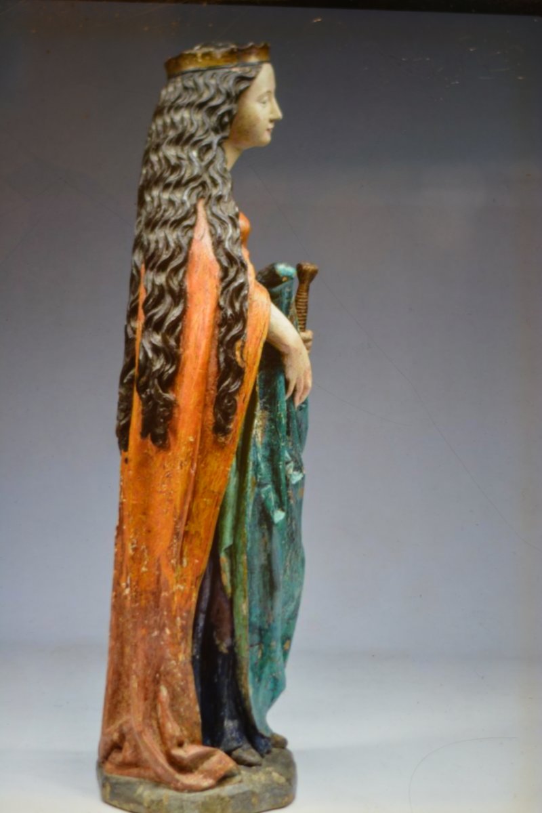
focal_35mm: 75
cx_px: 271
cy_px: 406
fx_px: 1694
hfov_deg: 18.2
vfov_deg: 27.0
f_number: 1.8
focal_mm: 50
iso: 100
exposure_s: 1/10
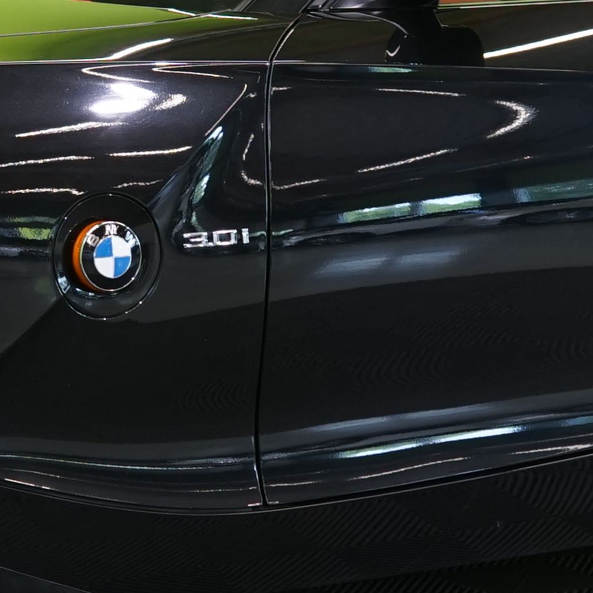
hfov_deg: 10.2
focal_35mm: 171
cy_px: 205
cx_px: 40
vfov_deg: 10.2
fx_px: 3314
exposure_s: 1/25
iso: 500
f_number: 6.3
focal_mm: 33
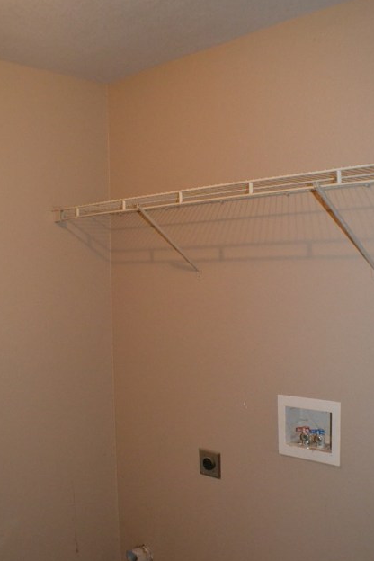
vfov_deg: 41.1
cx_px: 183
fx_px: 748
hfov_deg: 28.1
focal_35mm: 48
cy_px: 291
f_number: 4.2
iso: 3200
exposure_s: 1/60
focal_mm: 26
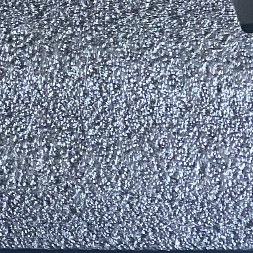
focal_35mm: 145
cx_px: -437
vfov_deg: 10.9
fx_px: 1199
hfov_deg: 9.9
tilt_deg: -69.7
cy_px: -262
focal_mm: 4.25
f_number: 1.8
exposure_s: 1/40
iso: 500
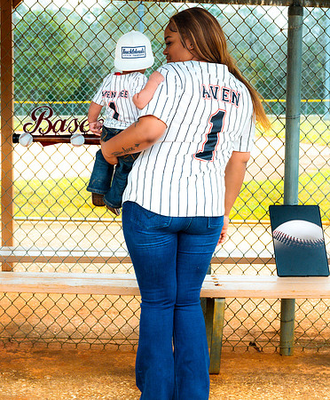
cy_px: 188
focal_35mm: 74
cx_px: 109
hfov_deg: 21.1
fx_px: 884
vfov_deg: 25.4
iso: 500
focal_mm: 50
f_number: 5.6
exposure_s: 1/320
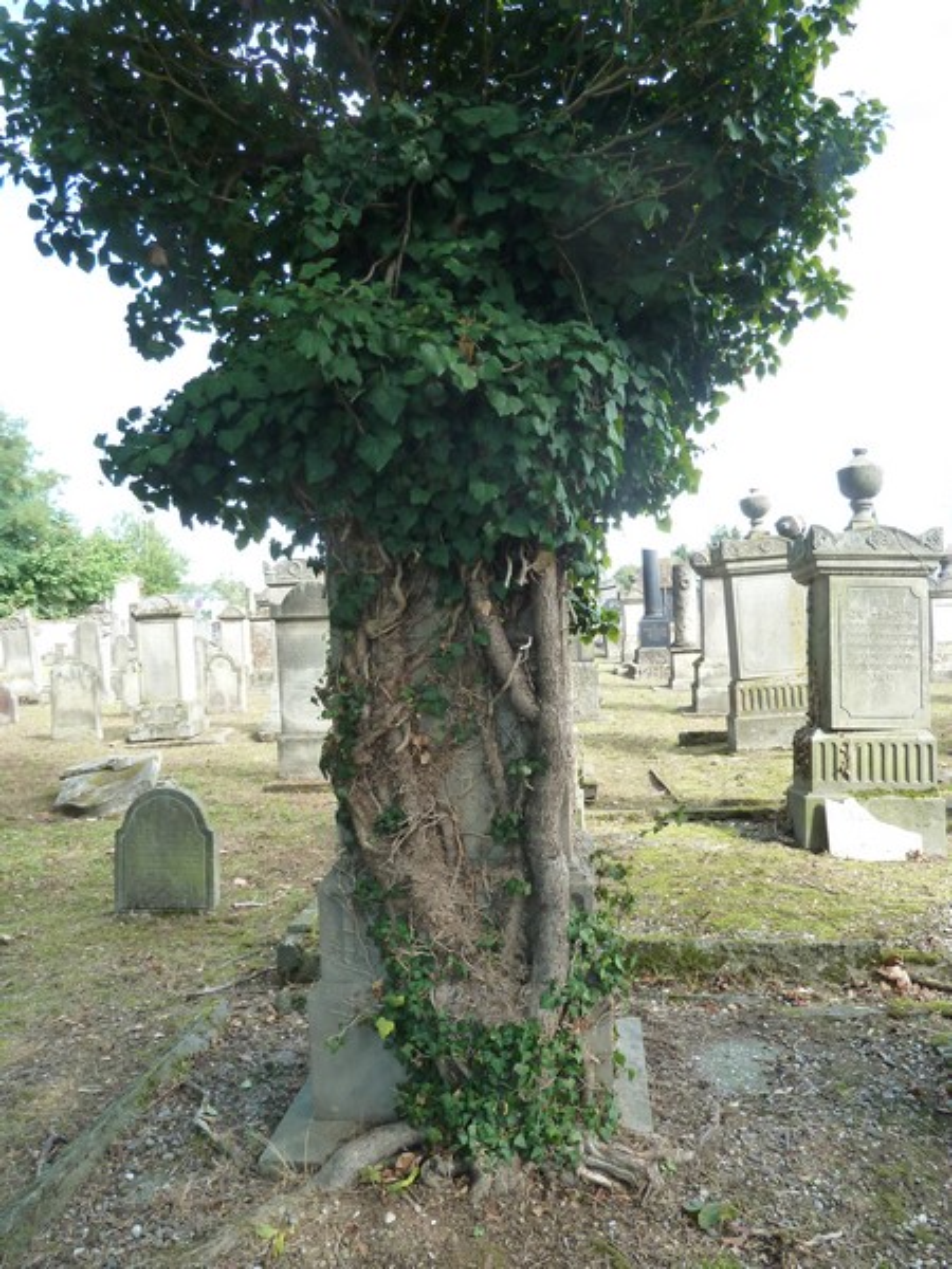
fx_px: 917
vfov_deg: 69.4
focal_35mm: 25
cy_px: 634
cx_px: 476
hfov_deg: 54.9
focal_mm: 4.1
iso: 125
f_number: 3.3
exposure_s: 1/100
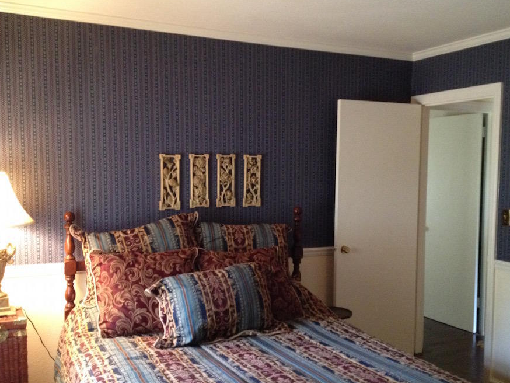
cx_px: 276
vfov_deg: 35.1
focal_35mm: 41
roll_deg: -0.8
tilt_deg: -8.3
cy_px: 208
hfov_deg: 45.7
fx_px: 604
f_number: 2.4
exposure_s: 1/20
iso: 400
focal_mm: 4.28
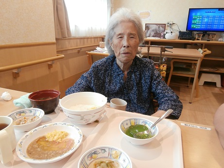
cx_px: 112
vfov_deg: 56.8
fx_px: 155
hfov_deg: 71.6
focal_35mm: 24
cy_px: 84
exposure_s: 1/30
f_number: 3
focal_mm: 4.2
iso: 200
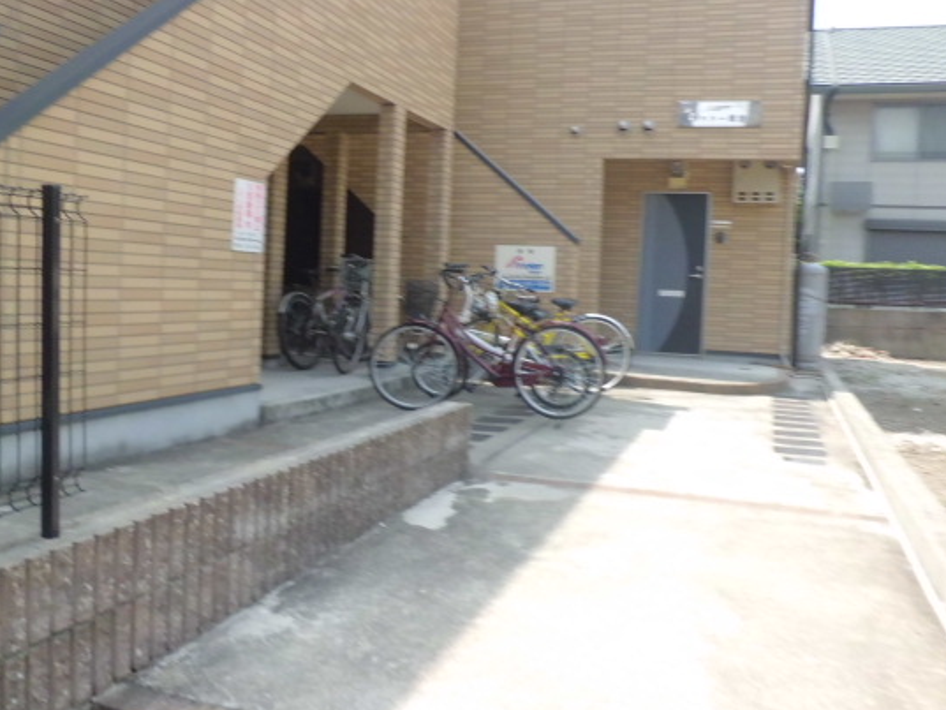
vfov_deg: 45.4
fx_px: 847
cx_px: 490
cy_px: 322
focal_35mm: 31
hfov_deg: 58.3
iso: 100
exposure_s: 1/80
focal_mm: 4.7
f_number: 7.9
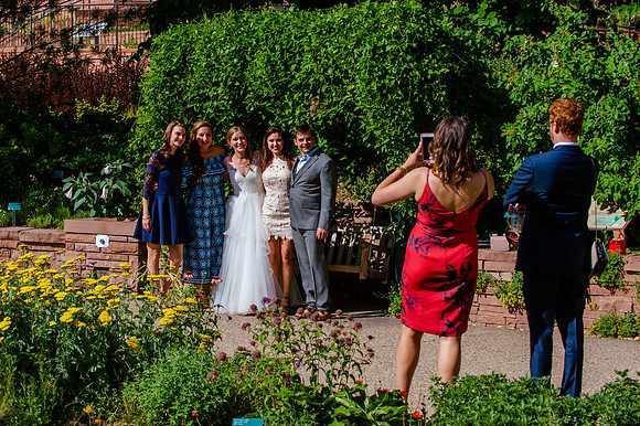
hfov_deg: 28.6
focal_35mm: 71
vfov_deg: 19.2
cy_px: 213
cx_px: 318
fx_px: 1256
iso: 400
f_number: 10
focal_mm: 70
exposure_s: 1/800
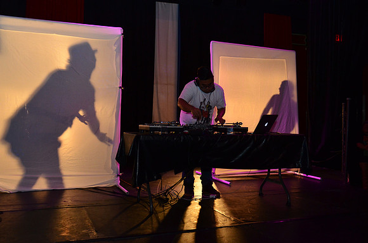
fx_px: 367
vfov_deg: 36.7
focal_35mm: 36
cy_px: 122
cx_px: 184
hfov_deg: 53.2
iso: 1250
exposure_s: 1/160
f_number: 3.5
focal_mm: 24
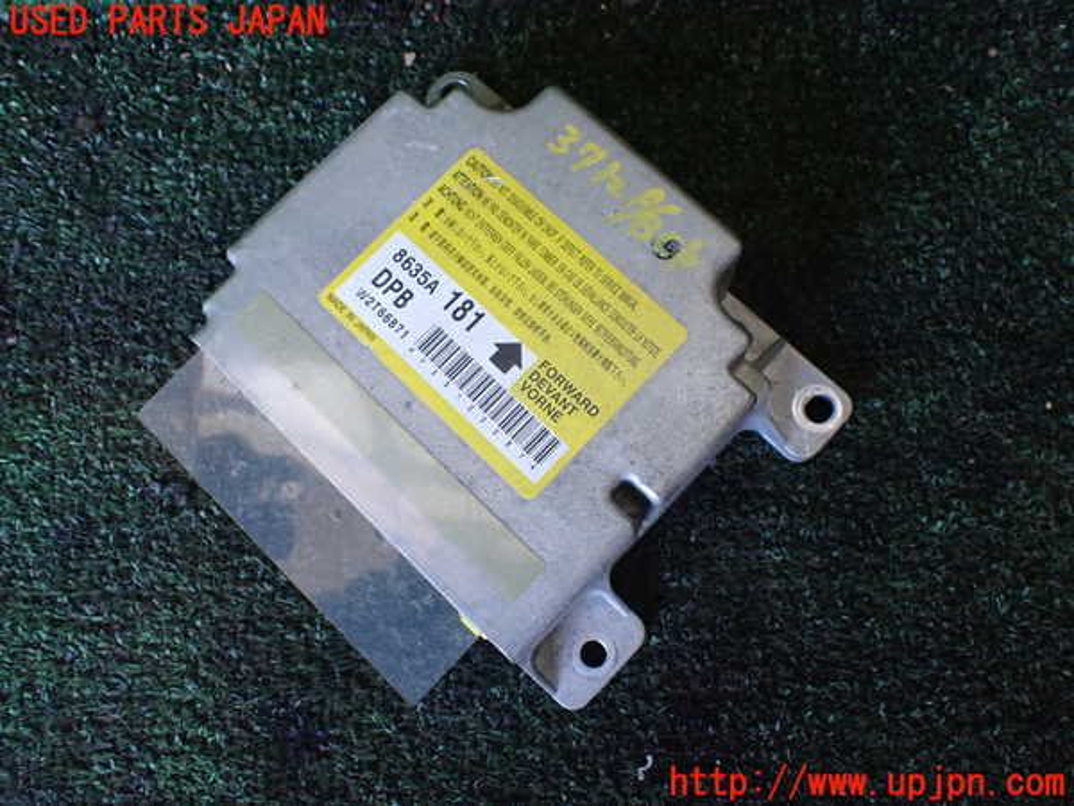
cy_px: 403
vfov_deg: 46.8
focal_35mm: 30
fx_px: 931
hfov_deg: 60.0
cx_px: 537
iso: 800
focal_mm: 5.4
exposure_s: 1/125
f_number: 2.3
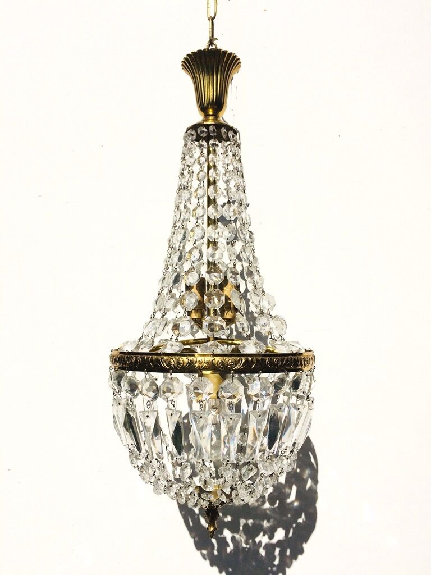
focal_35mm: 29
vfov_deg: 61.7
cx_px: 216
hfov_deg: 48.2
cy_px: 288
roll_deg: -0.1
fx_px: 481
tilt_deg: +1.5
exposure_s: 1/8264
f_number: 2.2
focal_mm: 4.15
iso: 32
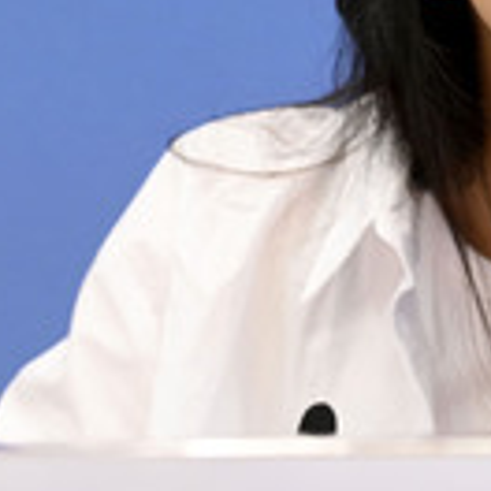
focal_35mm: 296
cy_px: 71
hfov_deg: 5.9
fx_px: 4750
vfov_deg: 5.9
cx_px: 638
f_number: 5
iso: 4000
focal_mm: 102
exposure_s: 1/640
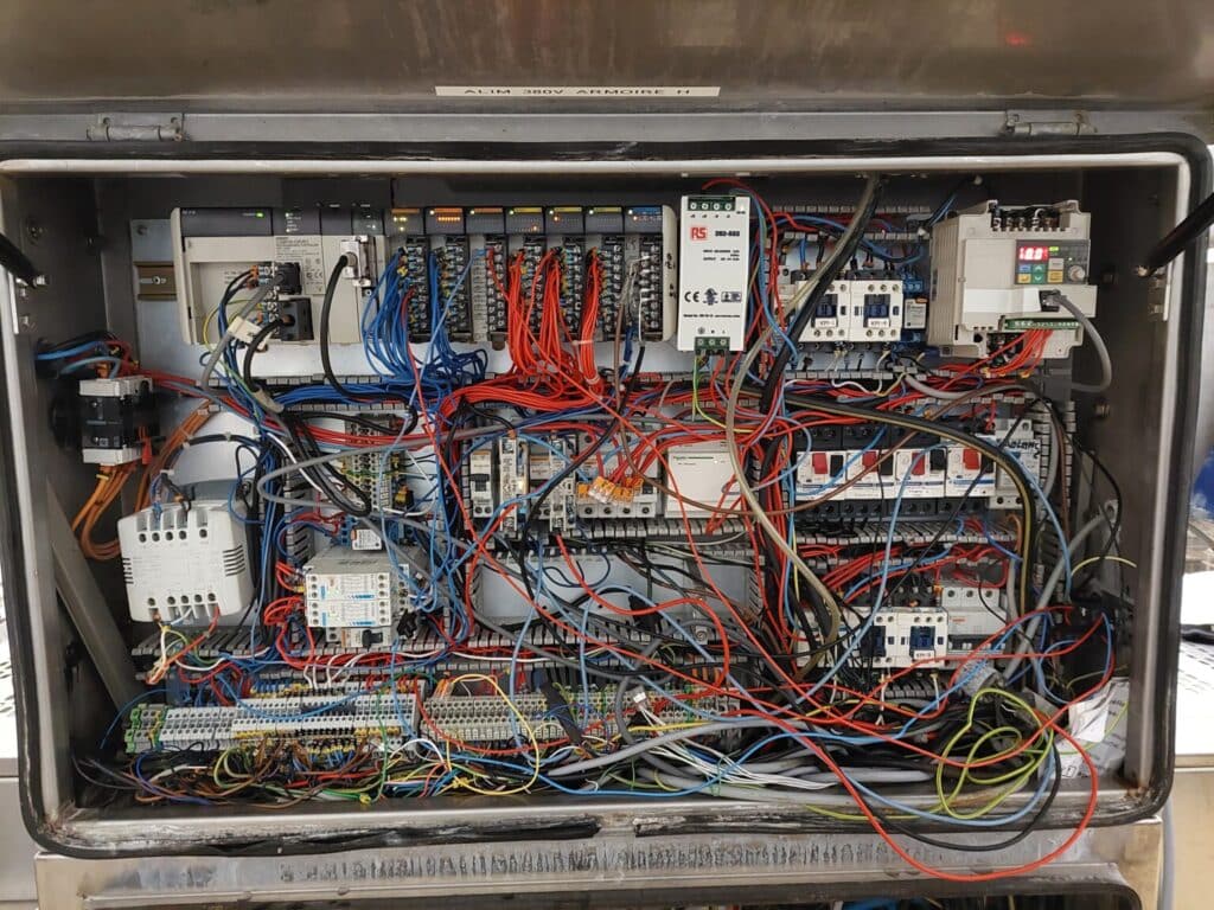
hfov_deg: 69.4
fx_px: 877
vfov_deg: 54.9
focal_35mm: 25
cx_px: 607
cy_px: 455
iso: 800
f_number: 1.8
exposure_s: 1/25
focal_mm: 5.23
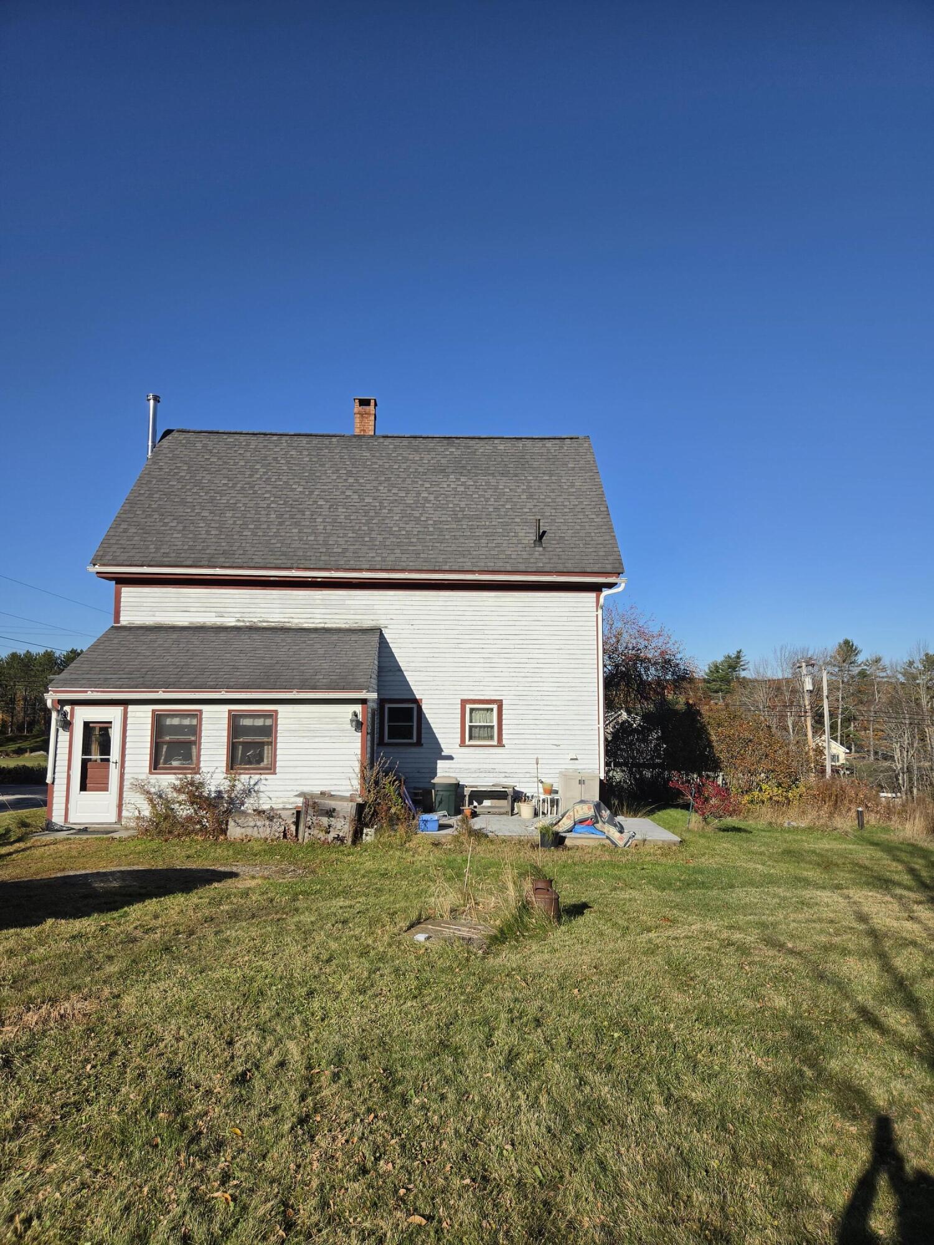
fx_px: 827
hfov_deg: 58.9
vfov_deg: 73.9
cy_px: 622
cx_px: 467
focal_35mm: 23
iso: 80
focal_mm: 5.4
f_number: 1.8
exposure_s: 1/7071
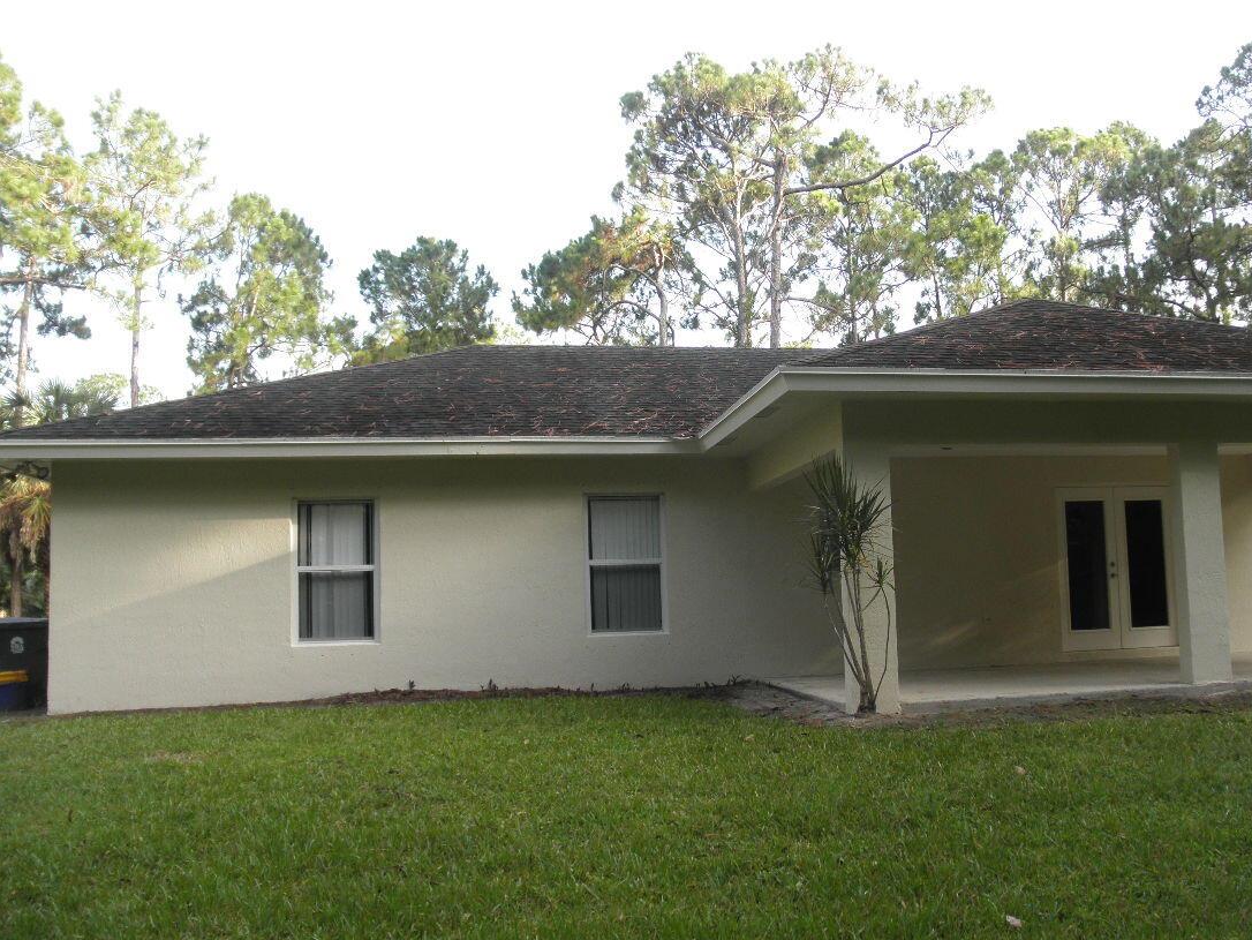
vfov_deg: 42.9
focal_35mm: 33
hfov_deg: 55.0
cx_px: 737
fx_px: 1194
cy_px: 497
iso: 64
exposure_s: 1/100
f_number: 3
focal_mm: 5
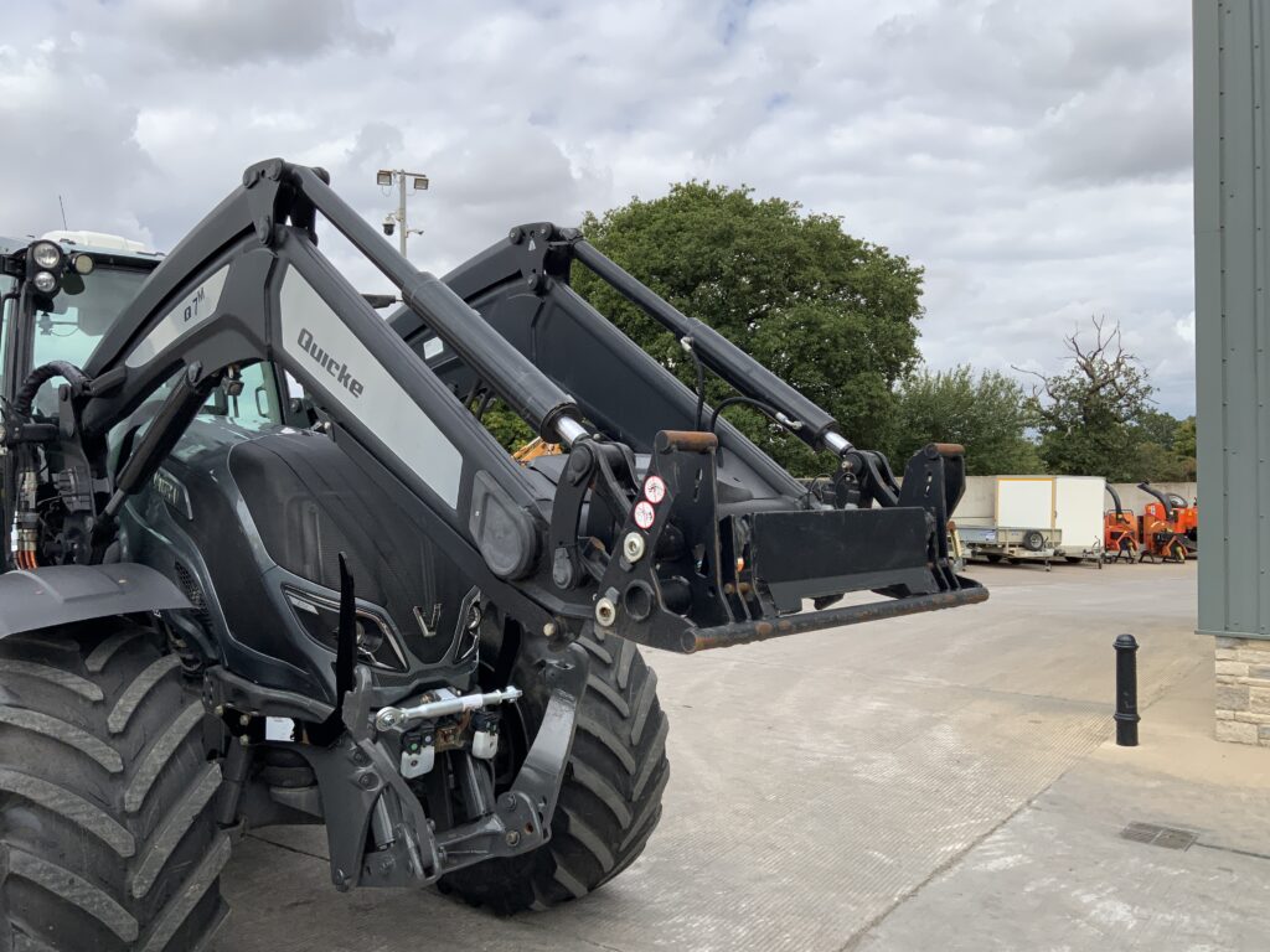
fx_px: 1064
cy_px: 476
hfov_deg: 61.7
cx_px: 635
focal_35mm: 29
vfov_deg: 48.2
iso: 20
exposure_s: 1/1984
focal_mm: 3
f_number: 1.8
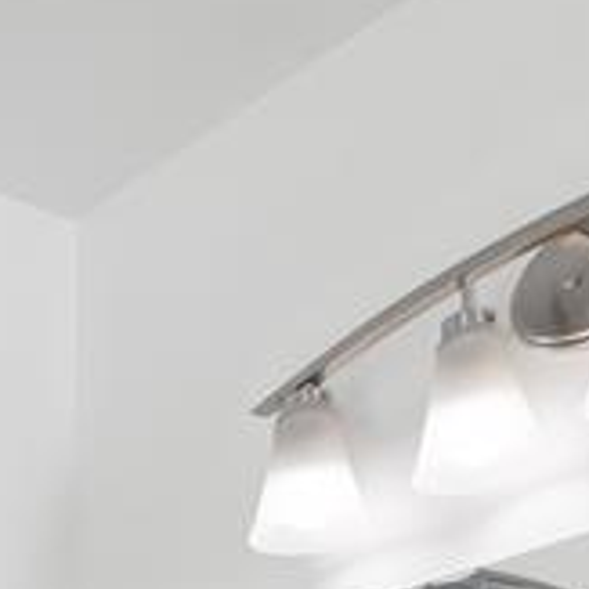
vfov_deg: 15.1
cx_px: -79
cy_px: 1209
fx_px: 1752
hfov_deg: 18.3
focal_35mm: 91
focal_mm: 17
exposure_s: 1/8
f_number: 8
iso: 400
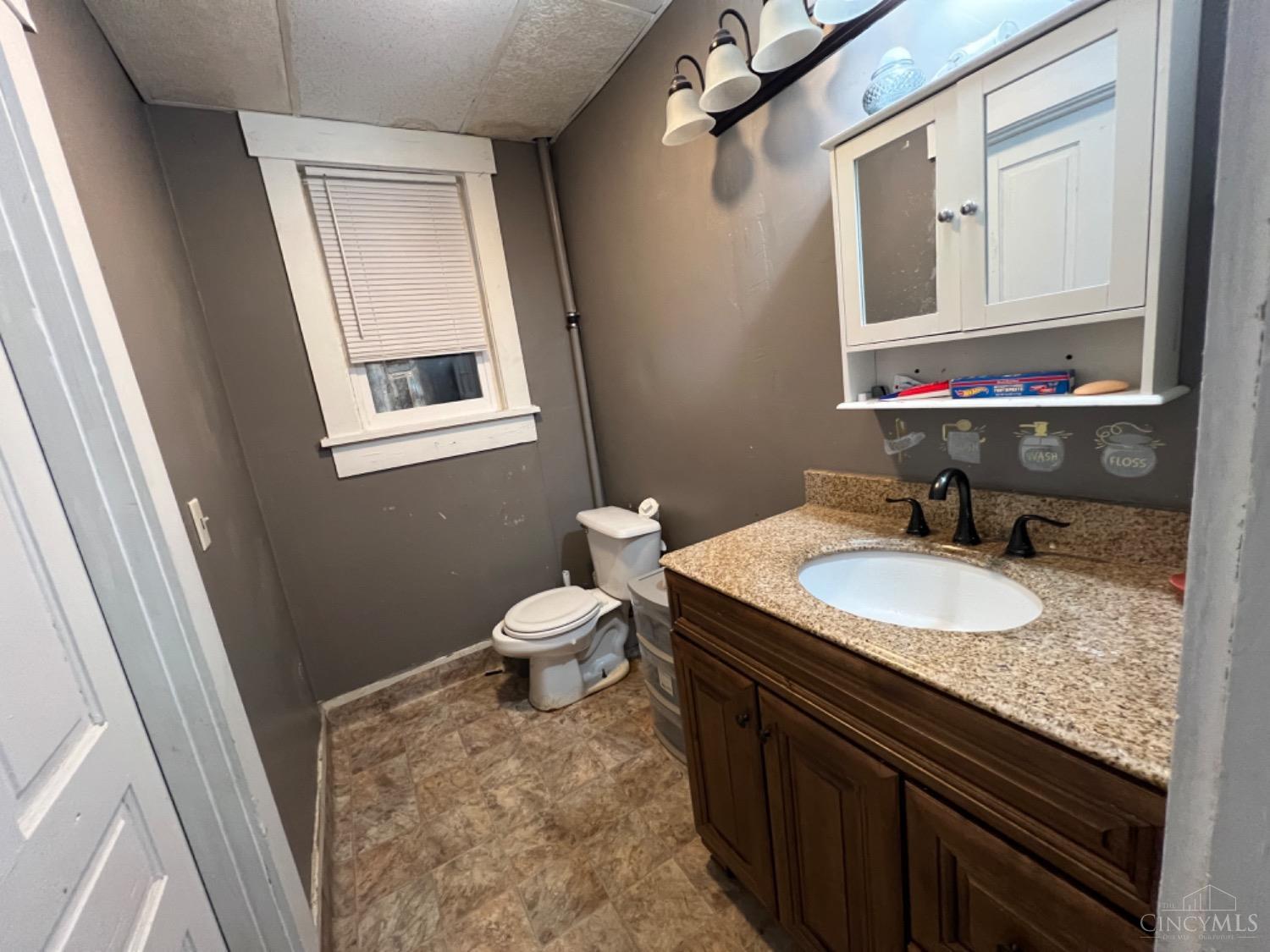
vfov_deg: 89.9
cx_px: 635
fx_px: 477
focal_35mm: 13
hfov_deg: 106.2
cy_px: 476
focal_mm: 1.57
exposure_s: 1/60
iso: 500
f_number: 1.8
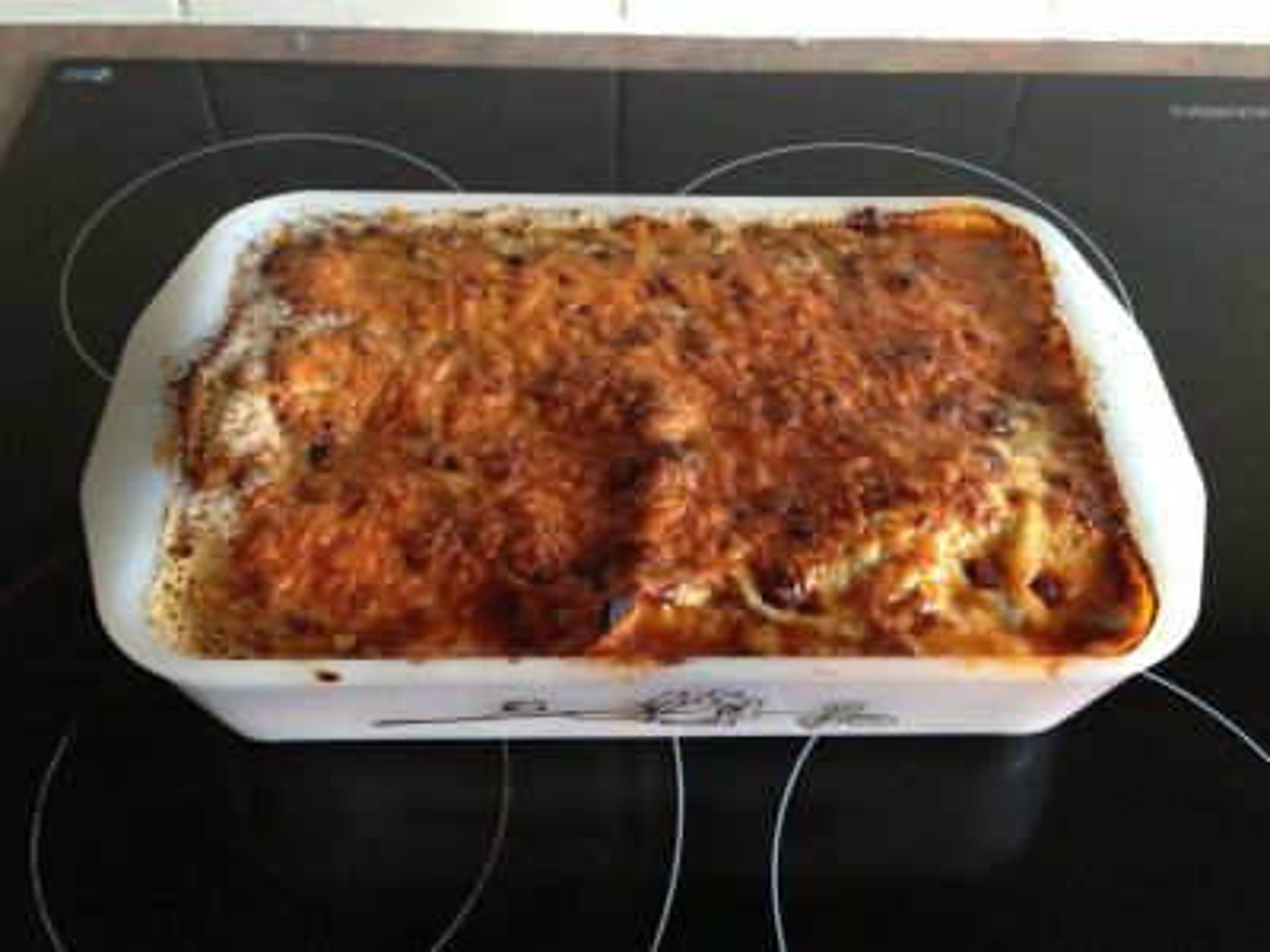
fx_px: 1211
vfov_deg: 42.9
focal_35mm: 33
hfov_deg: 55.4
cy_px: 476
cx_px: 635
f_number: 2.4
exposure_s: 1/20
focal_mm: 4.13
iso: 320
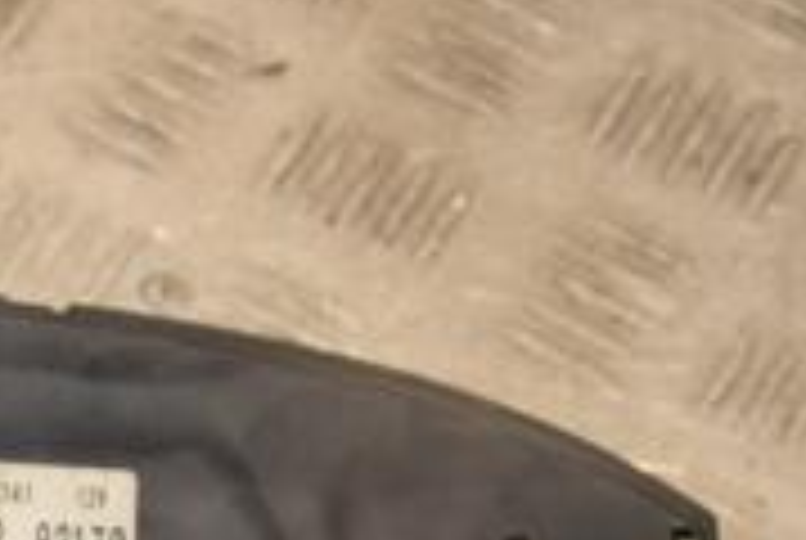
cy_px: 724
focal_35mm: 176
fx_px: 3940
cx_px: -324
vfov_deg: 7.7
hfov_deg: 11.3
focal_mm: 35
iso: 800
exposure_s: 1/200
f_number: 6.3
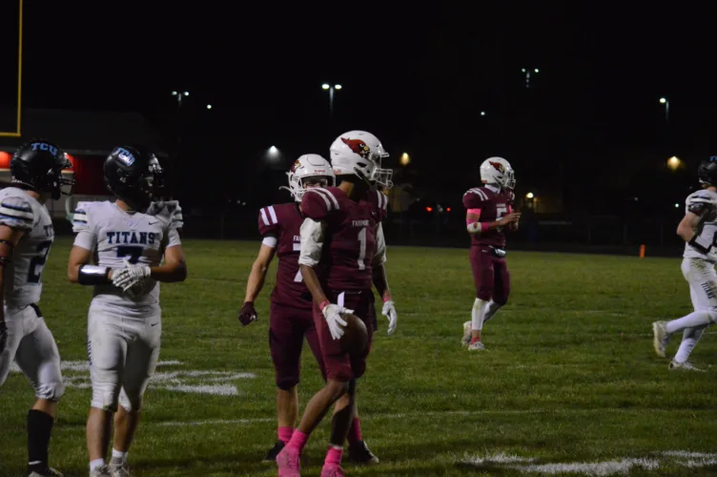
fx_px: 2925
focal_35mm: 147
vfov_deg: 9.3
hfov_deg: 14.0
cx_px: 358
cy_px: 238
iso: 6400
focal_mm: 98
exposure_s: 1/250
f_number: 4.5
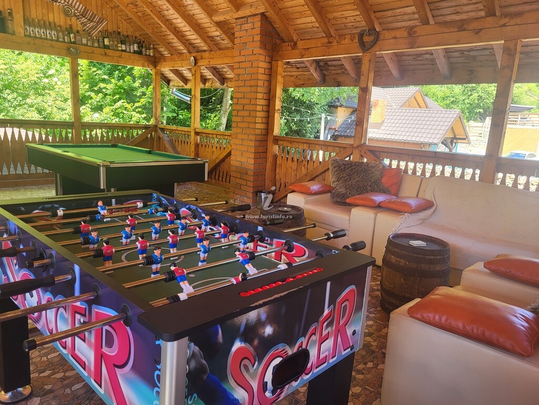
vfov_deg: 53.1
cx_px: 270
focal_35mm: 26
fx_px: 405
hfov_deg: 67.3
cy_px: 202
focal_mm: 5.4
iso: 50
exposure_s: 1/100
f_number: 1.8
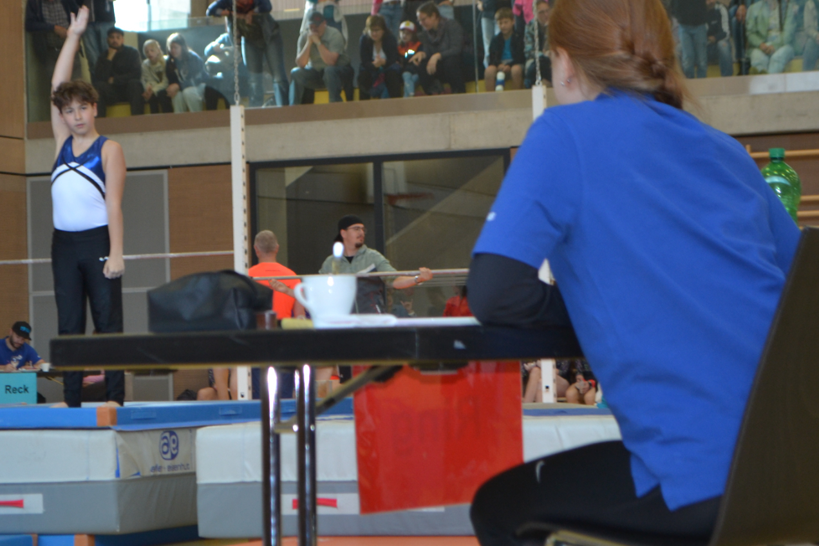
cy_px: 186
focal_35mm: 133
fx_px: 3021
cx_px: 212
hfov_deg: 15.4
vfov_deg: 10.3
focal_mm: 55
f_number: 5.6
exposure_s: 1/80
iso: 400
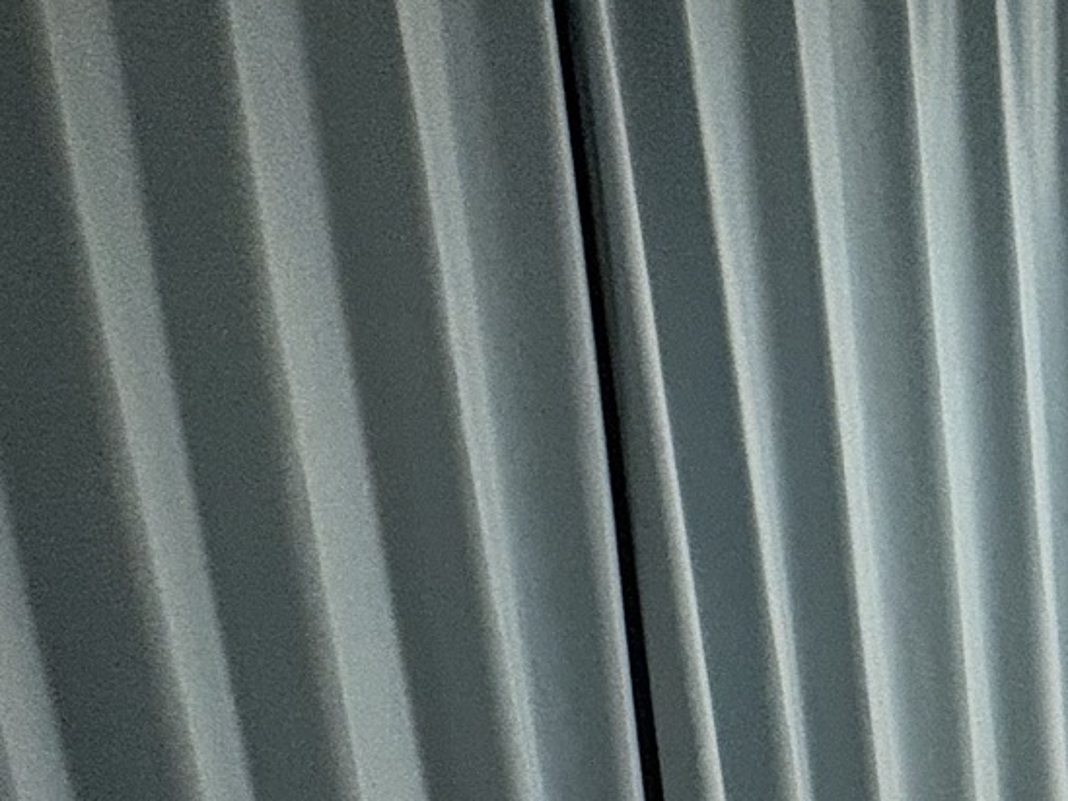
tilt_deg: -13.7
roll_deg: +1.2
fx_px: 1574
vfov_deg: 28.0
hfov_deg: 30.1
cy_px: 642
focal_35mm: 51
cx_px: 1377
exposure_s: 1/50
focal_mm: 2.22
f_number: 2.2
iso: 500
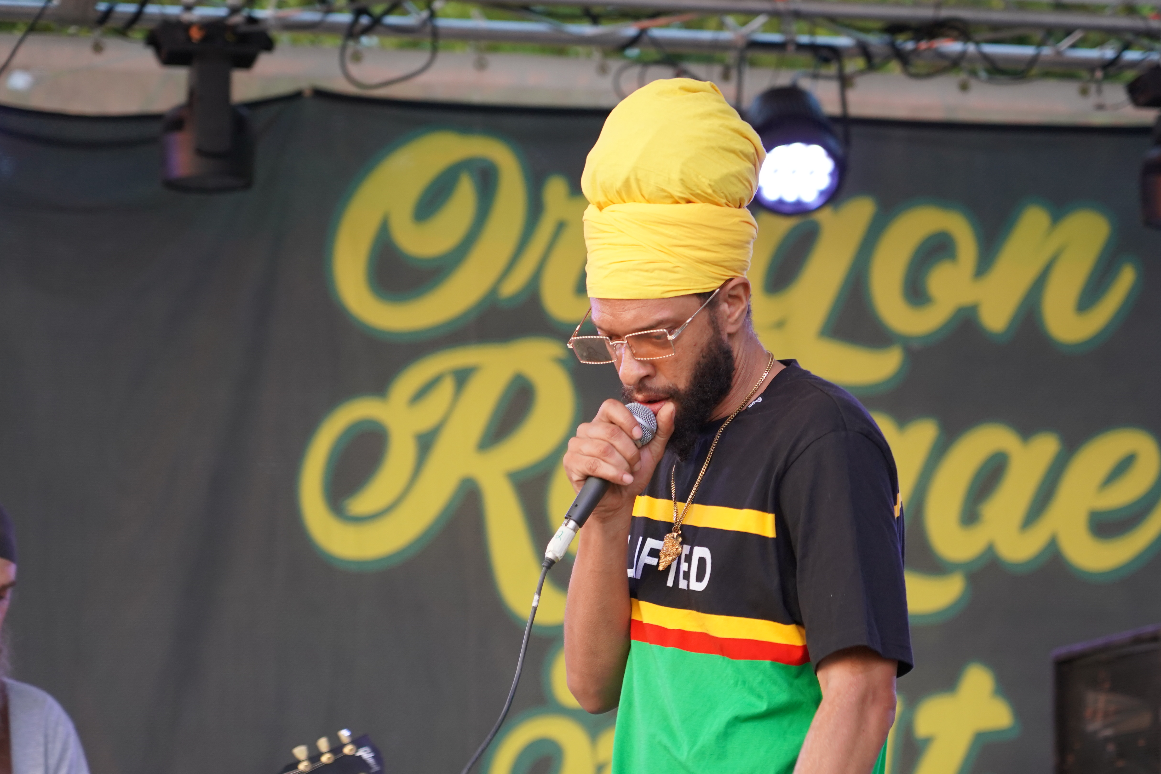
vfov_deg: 10.5
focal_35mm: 130
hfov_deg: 15.8
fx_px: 4192
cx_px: 644
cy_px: 460
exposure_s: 1/160
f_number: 4
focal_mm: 105
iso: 1000
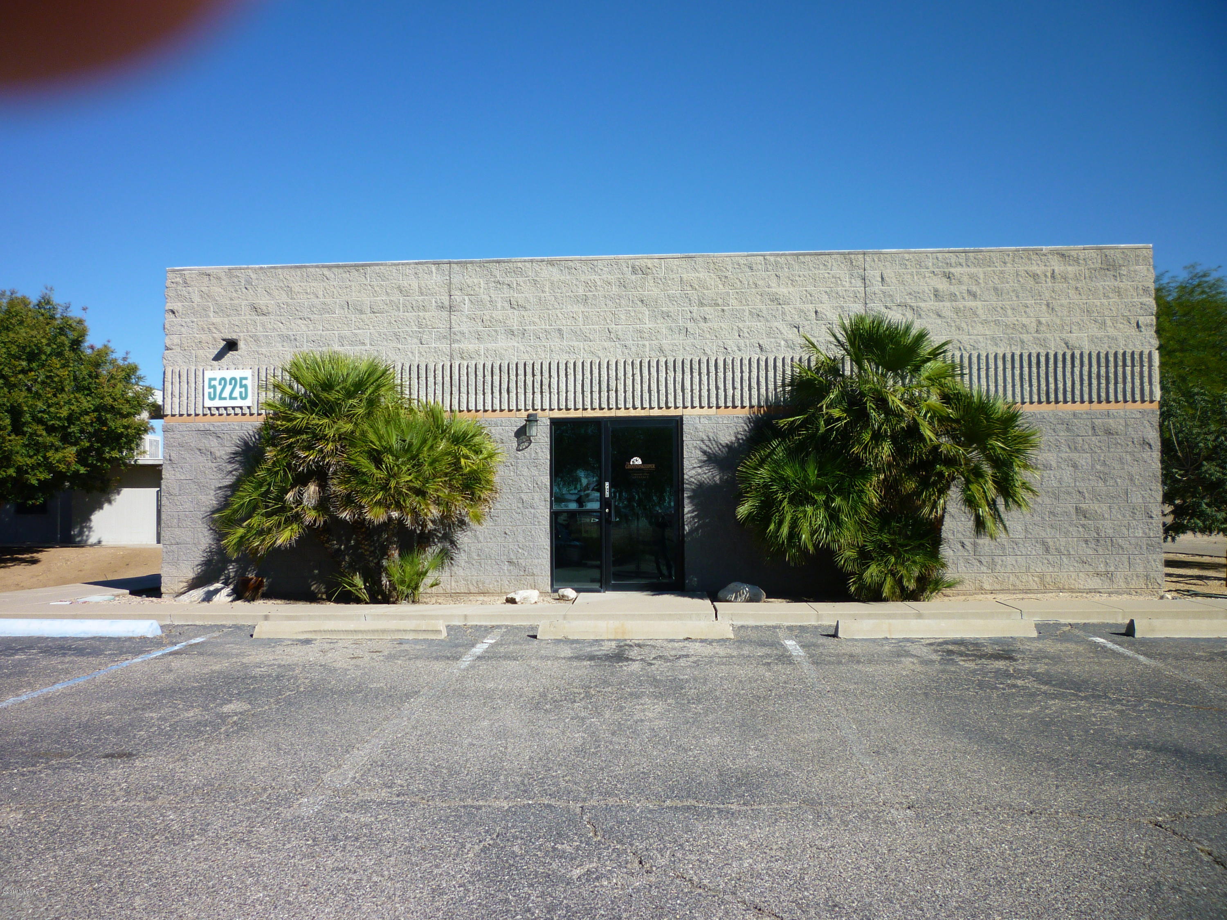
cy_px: 460
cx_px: 614
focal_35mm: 29
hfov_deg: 61.7
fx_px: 1028
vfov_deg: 48.2
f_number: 4
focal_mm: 5.2
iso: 80
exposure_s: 1/640
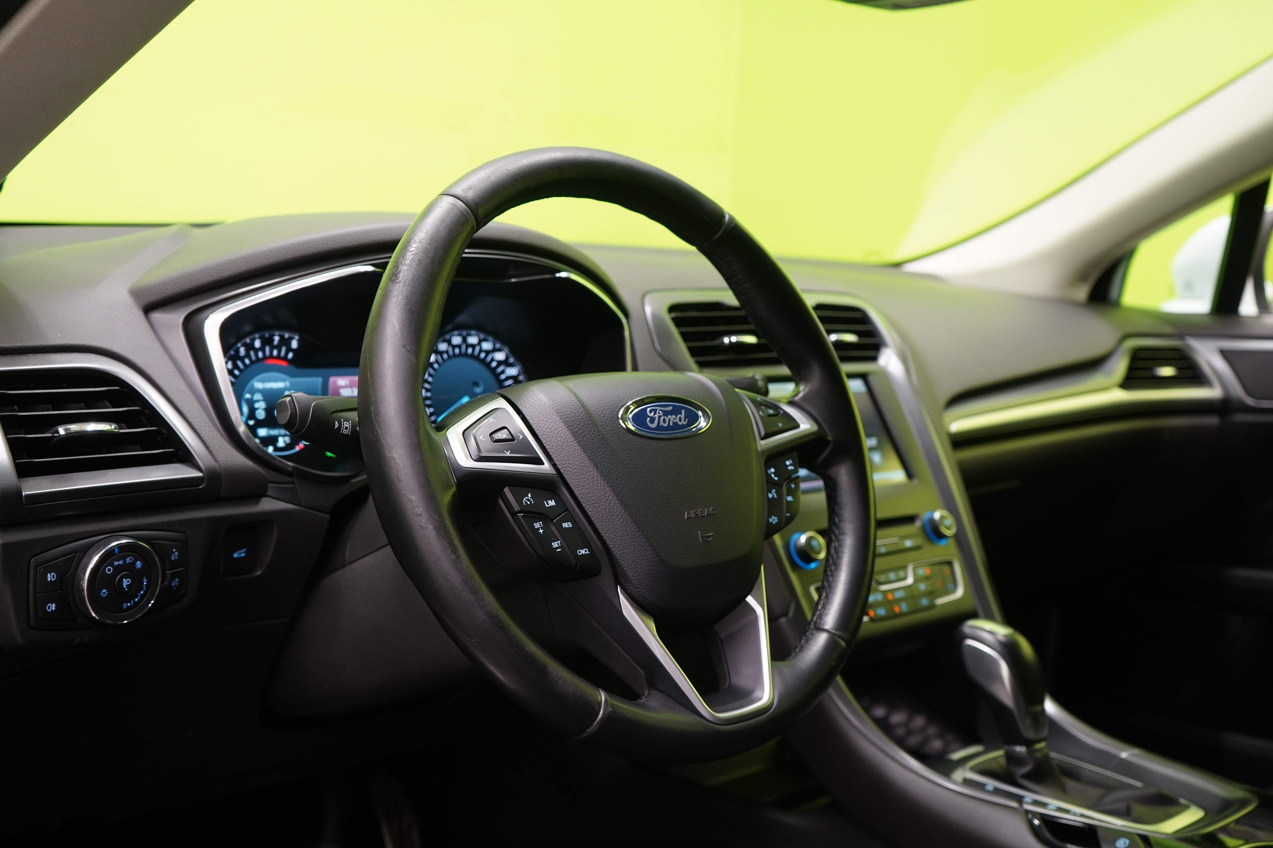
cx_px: 636
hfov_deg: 51.9
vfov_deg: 35.9
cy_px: 424
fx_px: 1308
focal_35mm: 37
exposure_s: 1/25
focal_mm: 37
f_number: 5
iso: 1250
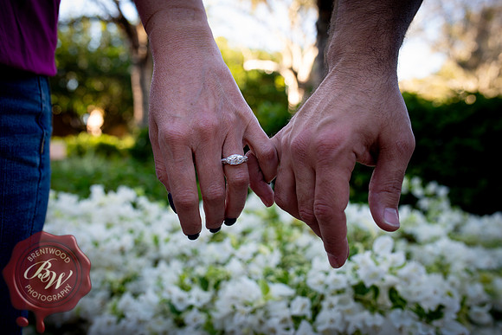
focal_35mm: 35
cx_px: 251
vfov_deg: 37.9
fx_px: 488
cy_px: 168
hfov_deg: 54.4
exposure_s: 1/60
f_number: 4.5
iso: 125
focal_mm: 35
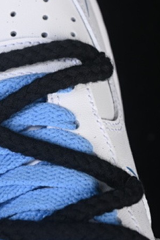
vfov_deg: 11.5
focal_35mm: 178
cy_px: 51
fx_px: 1187
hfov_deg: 7.7
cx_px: -5
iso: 160
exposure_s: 1/80
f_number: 7.1
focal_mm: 50
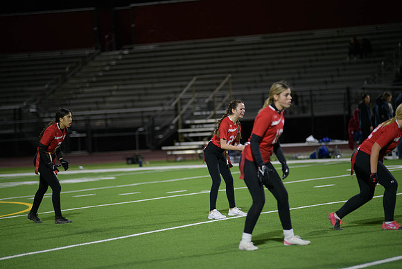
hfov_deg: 11.4
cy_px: 134
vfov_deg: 7.6
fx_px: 2010
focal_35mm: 180
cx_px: 201
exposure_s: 1/640
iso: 2500
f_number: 2.8
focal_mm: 180
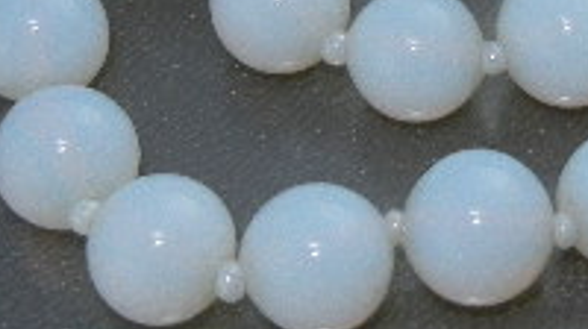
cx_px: 509
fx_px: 2445
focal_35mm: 157
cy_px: -12
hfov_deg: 13.6
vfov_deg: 7.7
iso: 452
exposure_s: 1/30
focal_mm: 8.1
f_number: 7.6
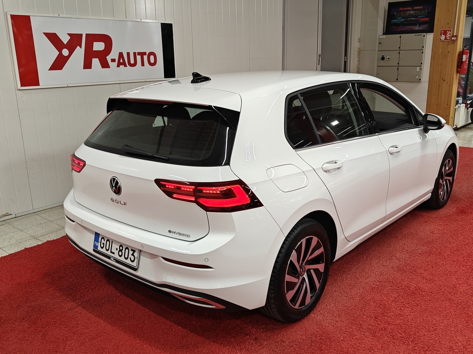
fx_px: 437
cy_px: 177
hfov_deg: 56.8
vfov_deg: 44.2
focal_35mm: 32
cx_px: 236
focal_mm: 5.59
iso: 80
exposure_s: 1/100
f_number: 1.8
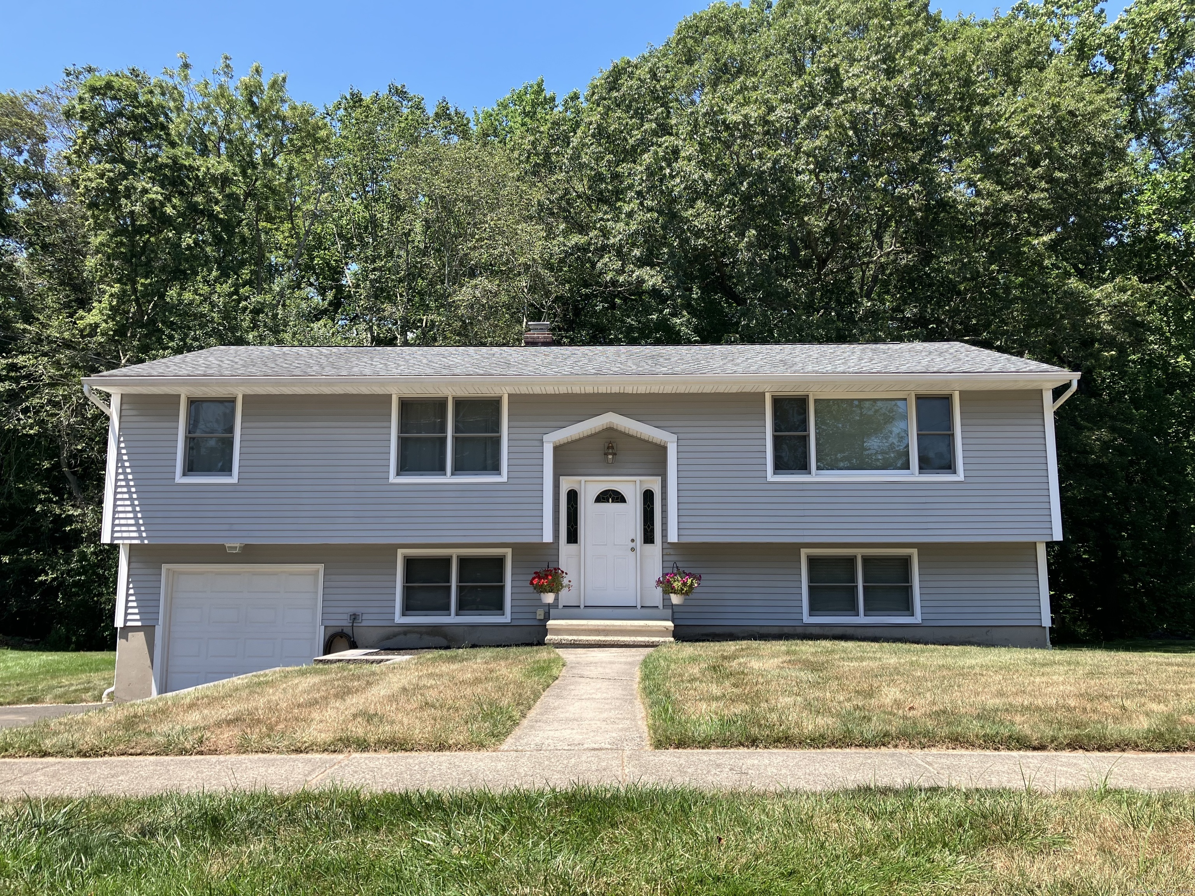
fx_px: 967
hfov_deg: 63.4
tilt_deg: +8.4
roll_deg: -0.8
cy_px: 448
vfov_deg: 49.7
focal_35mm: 28
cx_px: 598
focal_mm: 3.99
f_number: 1.8
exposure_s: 1/810
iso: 32
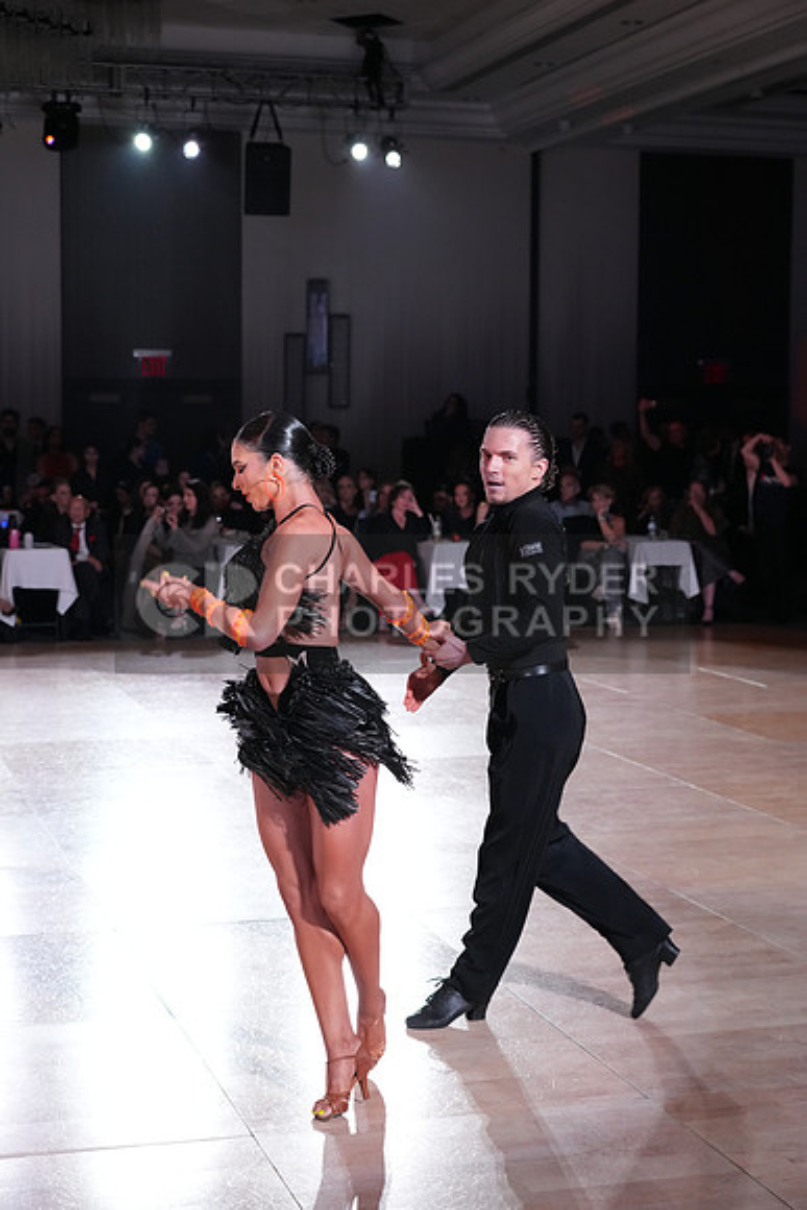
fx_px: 1848
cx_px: 404
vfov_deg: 36.2
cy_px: 605
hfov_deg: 24.6
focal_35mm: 55
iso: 4000
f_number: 4
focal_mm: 55
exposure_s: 1/500
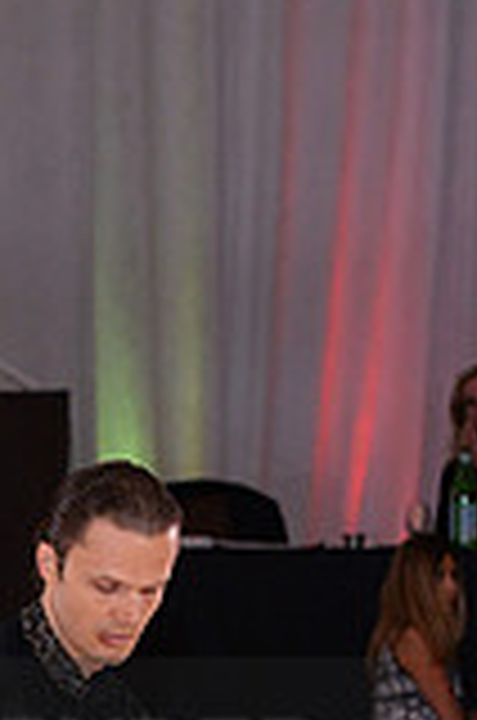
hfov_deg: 3.0
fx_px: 9042
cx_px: -227
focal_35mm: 453
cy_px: 810
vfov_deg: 4.5
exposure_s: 1/250
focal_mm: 125
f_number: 5.6
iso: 2000
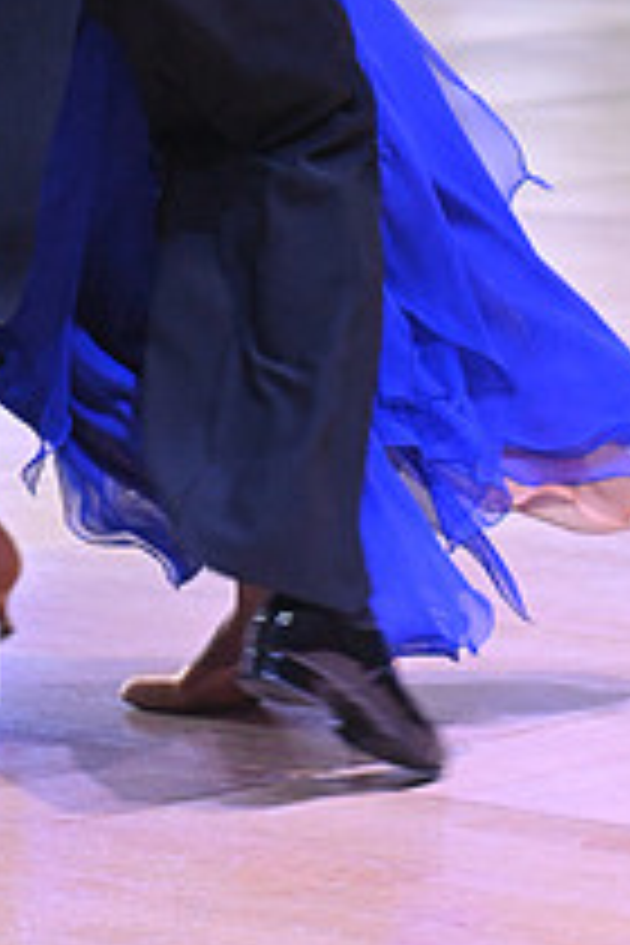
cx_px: 299
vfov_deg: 8.0
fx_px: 6667
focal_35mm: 254
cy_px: -288
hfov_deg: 5.4
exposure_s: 1/400
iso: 4000
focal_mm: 92
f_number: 5
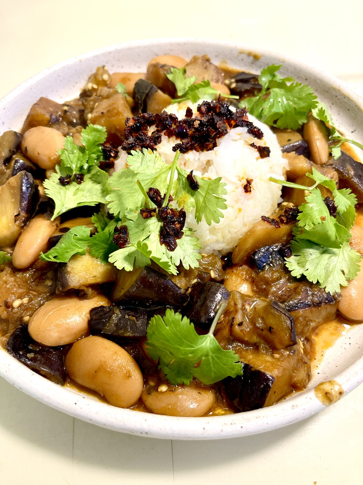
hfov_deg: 54.9
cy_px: 242
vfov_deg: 69.4
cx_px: 182
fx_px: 350
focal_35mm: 25
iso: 100
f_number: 1.6
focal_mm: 5.1
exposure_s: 1/120
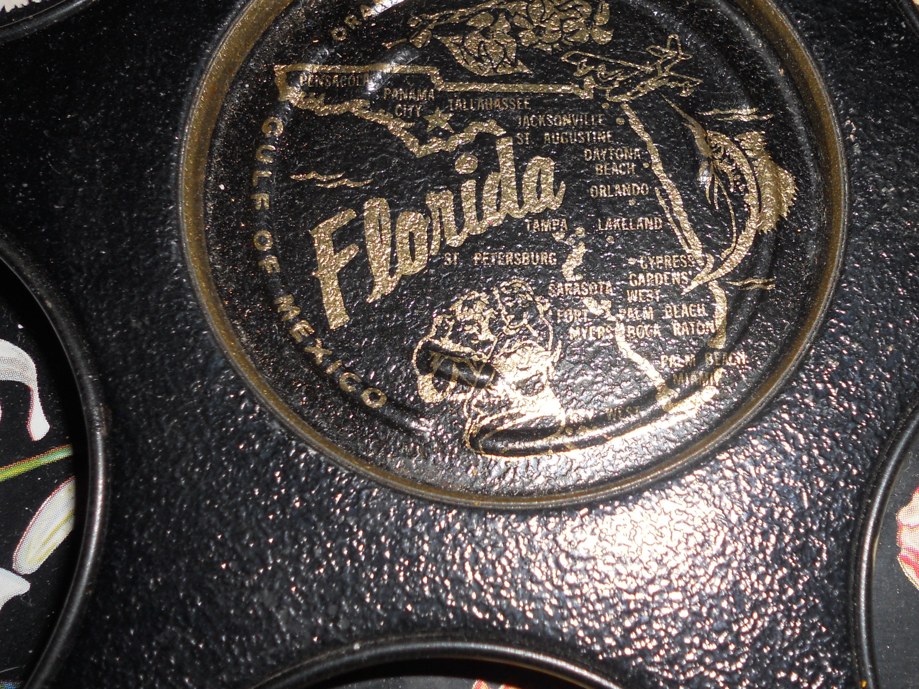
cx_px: 572
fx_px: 1168
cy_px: 285
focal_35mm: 44
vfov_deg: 32.8
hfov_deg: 42.6
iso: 80
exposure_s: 1/25
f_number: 8.8
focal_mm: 5.8
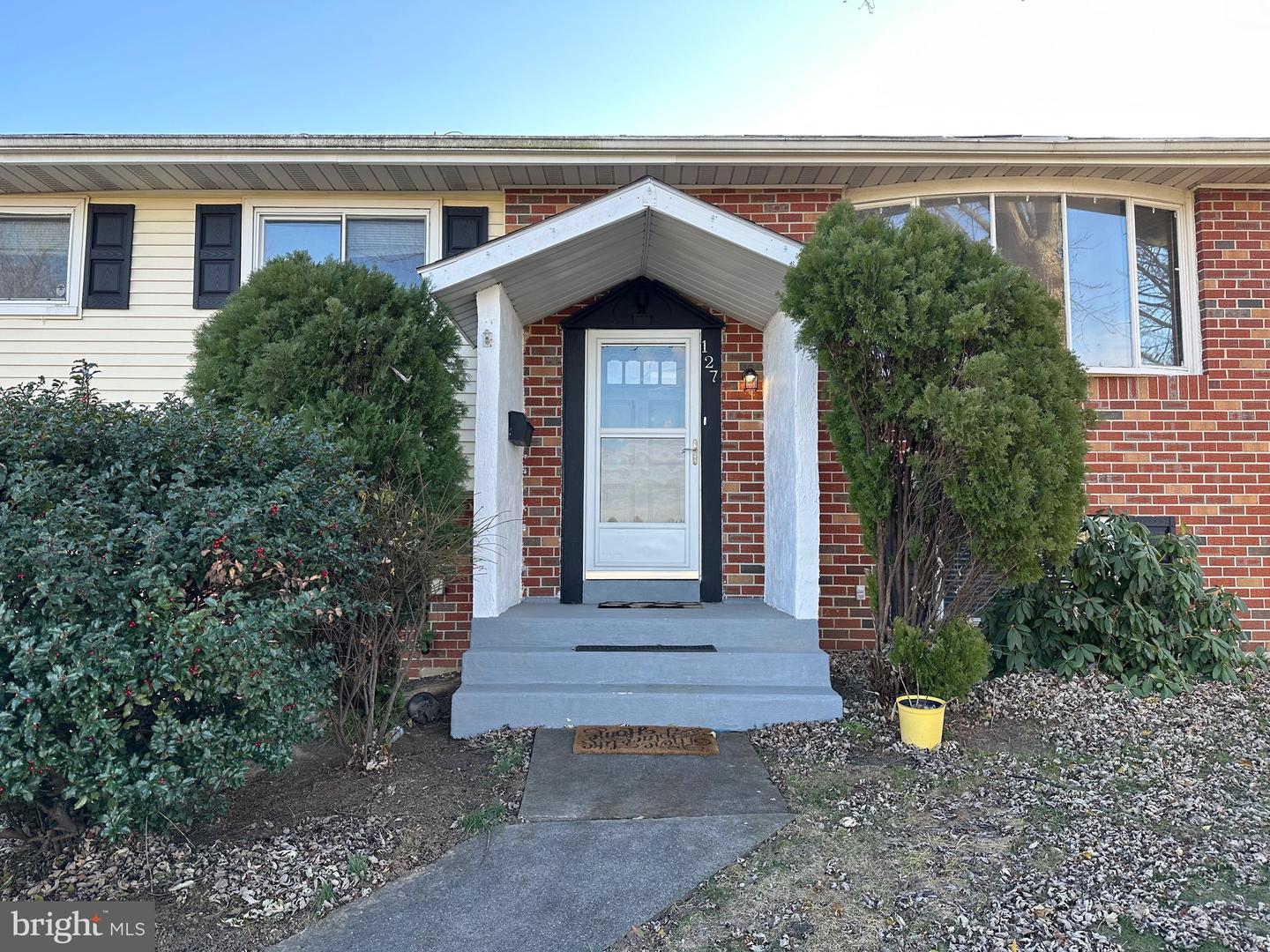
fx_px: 881
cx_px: 635
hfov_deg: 71.6
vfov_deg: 56.8
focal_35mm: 24
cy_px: 476
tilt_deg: +3.2
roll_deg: -0.3
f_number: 1.78
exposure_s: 1/417
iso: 80
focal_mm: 6.86
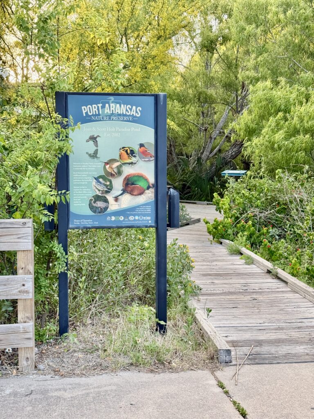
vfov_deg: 39.7
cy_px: 210
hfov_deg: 30.3
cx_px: 157
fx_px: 581
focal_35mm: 48
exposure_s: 1/322
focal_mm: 6.76
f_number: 1.78
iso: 100
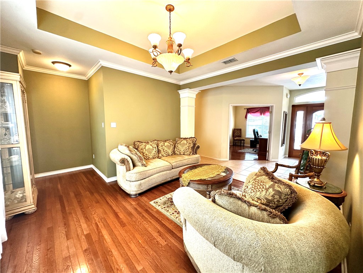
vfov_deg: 85.7
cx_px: 182
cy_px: 136
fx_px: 147
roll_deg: -0.4
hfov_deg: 102.1
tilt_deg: -5.5
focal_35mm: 14
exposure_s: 1/60
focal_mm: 2.22
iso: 200
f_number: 2.2
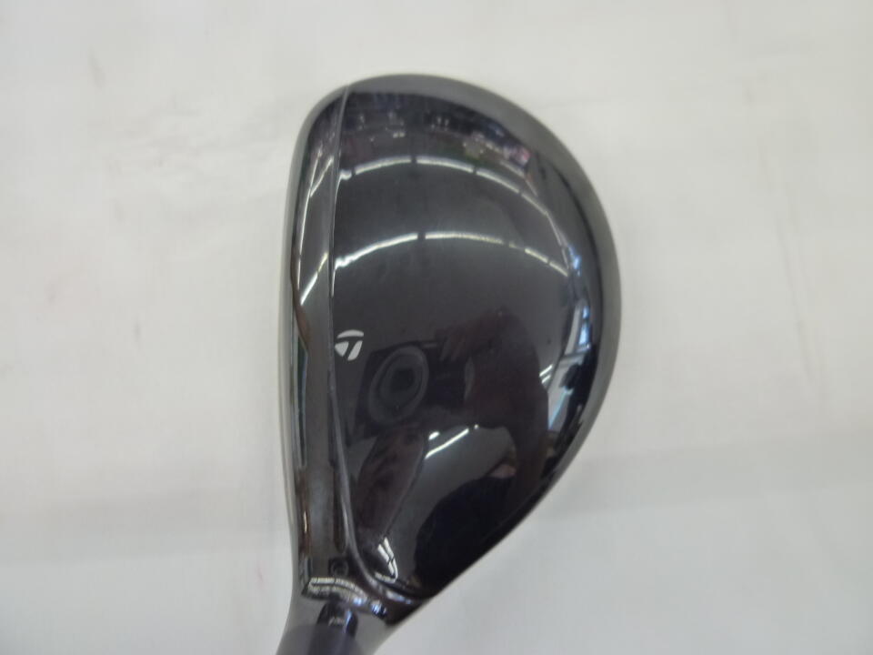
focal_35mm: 25
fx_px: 630
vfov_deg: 54.9
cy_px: 328
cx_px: 436
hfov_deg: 69.4
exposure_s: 1/30
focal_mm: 4.5
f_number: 2.8
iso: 160
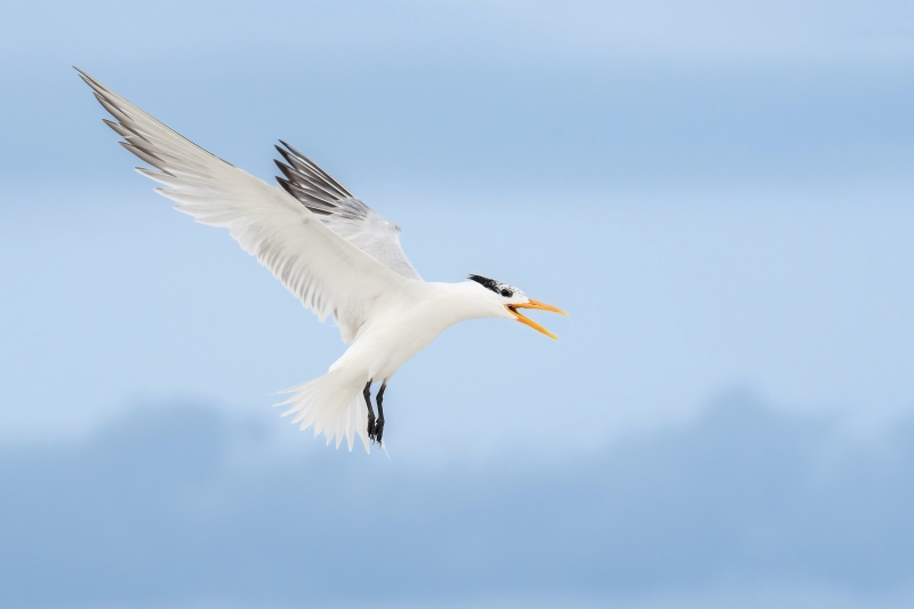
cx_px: 457
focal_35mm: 343
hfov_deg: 6.0
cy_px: 304
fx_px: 8706
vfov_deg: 4.0
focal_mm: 229
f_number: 5.6
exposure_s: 1/3200
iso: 1600
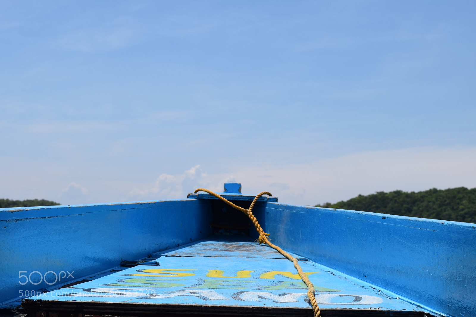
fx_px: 1031
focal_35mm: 78
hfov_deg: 26.0
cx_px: 238
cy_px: 158
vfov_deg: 17.5
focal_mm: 52
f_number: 11
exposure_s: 1/500
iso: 200
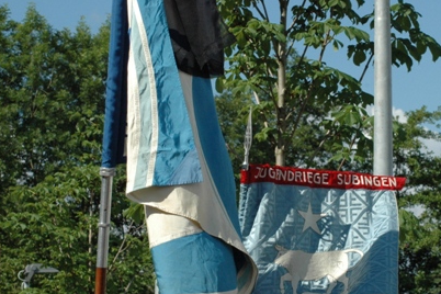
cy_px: 159
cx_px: 271
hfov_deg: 12.3
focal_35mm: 167
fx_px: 2046
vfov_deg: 8.2
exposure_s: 1/640
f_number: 13
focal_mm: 70
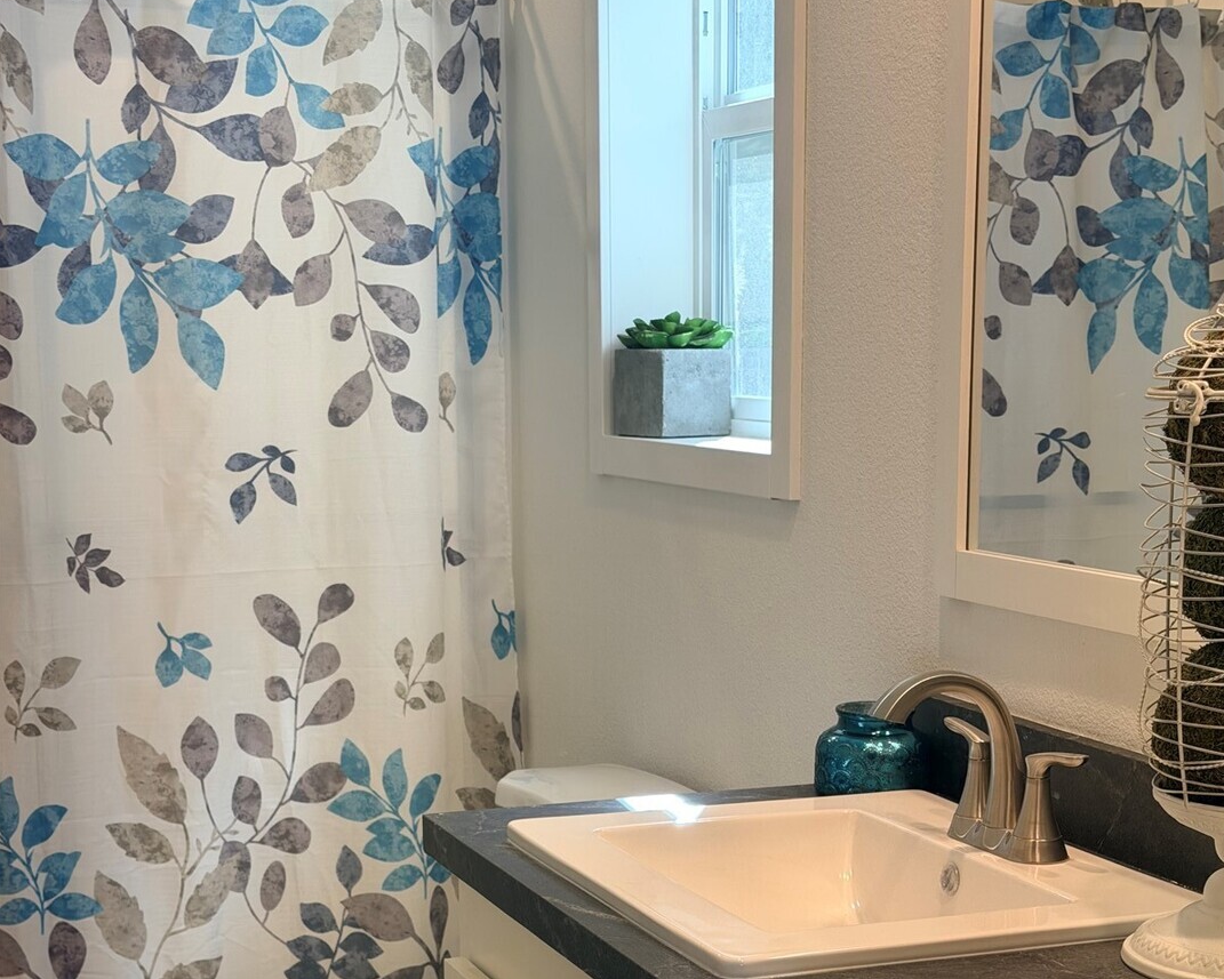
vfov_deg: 23.9
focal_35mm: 63
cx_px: 616
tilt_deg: -12.1
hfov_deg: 30.0
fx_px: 2282
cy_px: 762
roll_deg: +0.8
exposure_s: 1/168
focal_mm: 6.76
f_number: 1.78
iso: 64
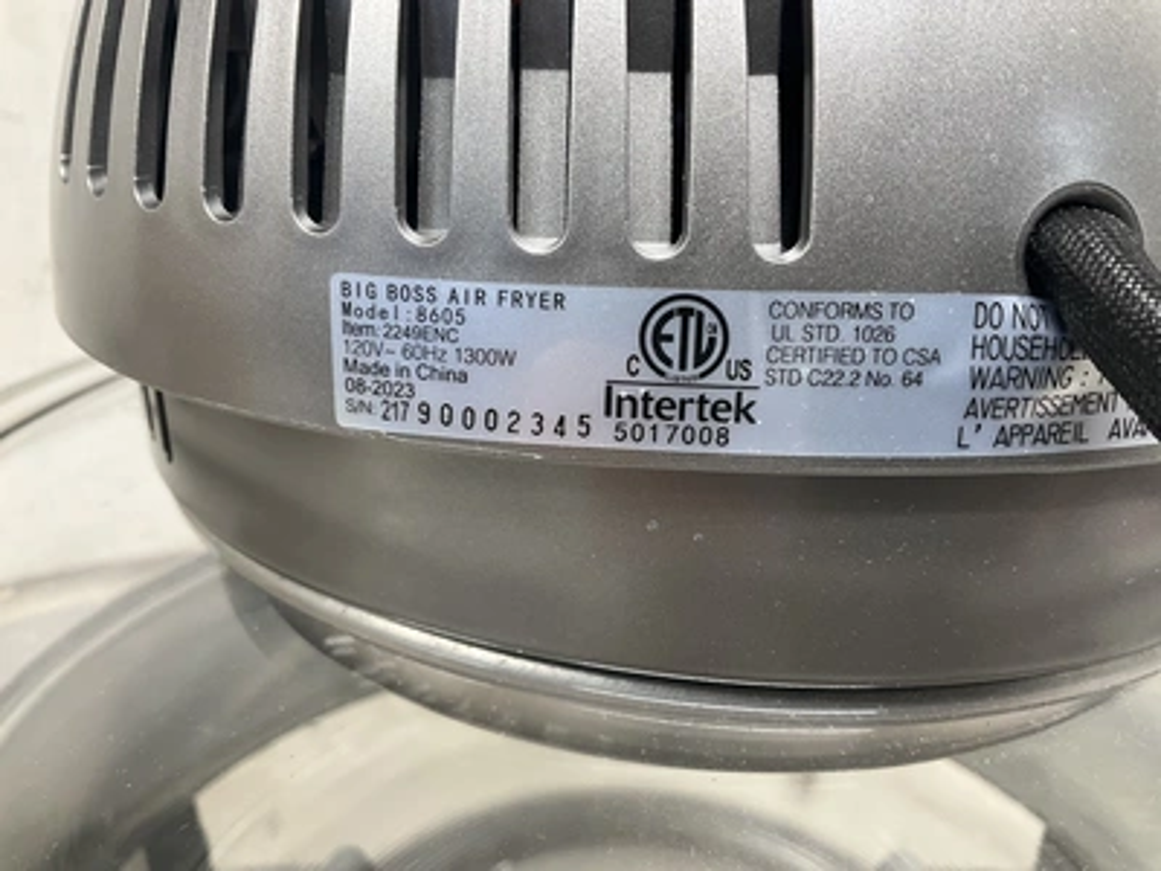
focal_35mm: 29
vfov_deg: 48.2
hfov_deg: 61.7
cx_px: 580
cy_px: 436
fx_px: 973
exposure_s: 1/60
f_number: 1.8
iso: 50
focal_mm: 3
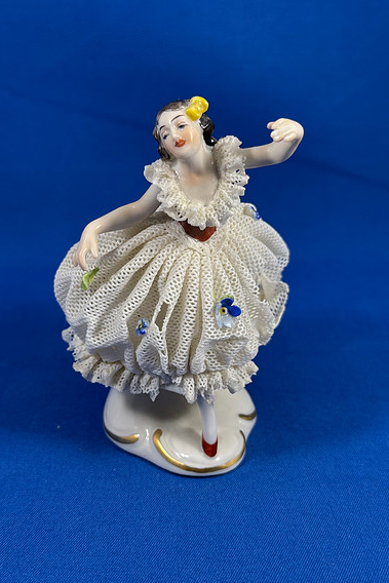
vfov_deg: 38.9
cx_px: 186
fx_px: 826
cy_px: 288
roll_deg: -0.6
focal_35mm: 51
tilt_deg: -23.6
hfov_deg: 26.5
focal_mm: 6.76
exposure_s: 1/122
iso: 64
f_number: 1.78
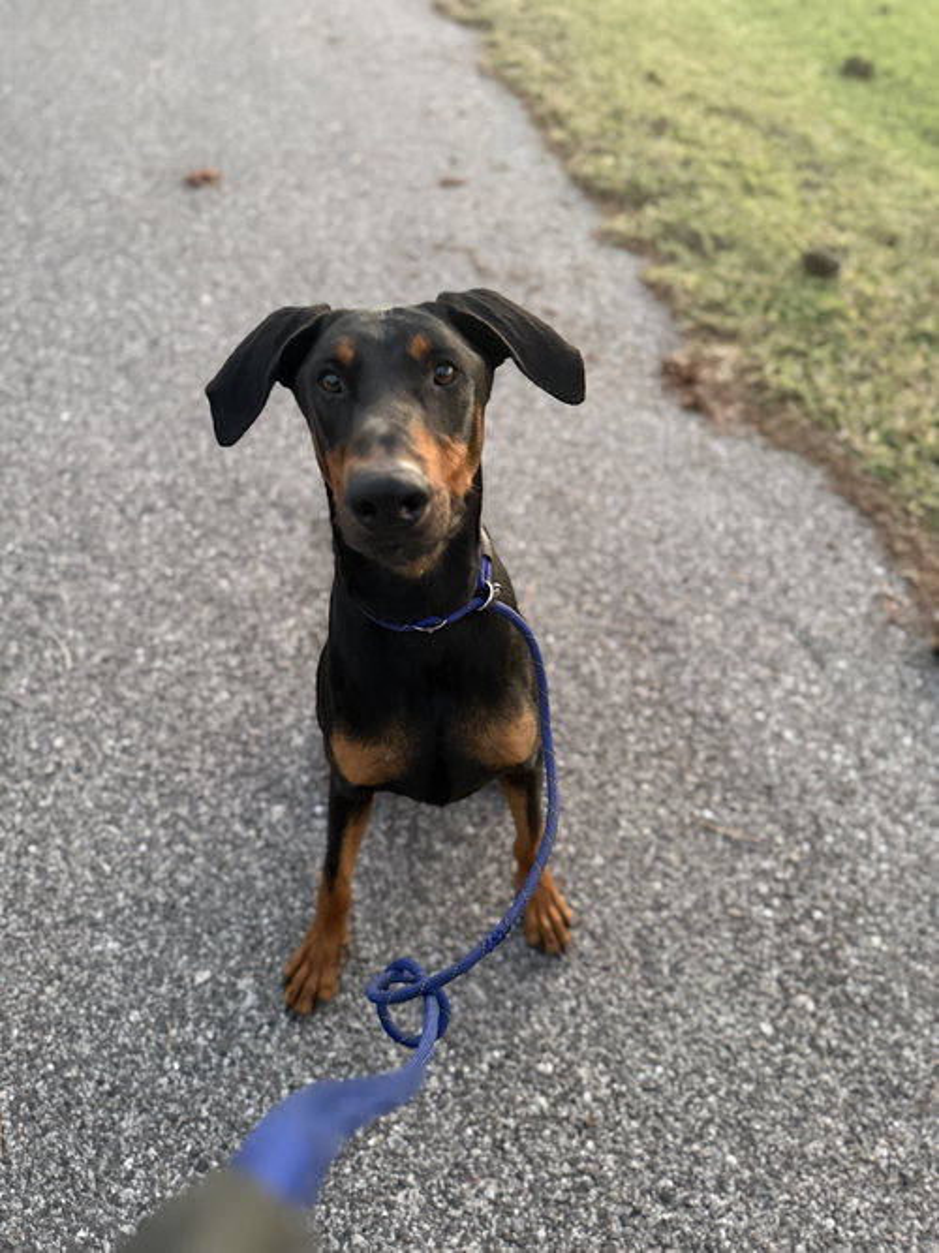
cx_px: 470
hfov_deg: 56.8
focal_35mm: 24
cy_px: 626
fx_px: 868
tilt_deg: -49.6
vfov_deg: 71.6
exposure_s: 1/37
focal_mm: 6.76
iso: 1000
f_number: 1.78
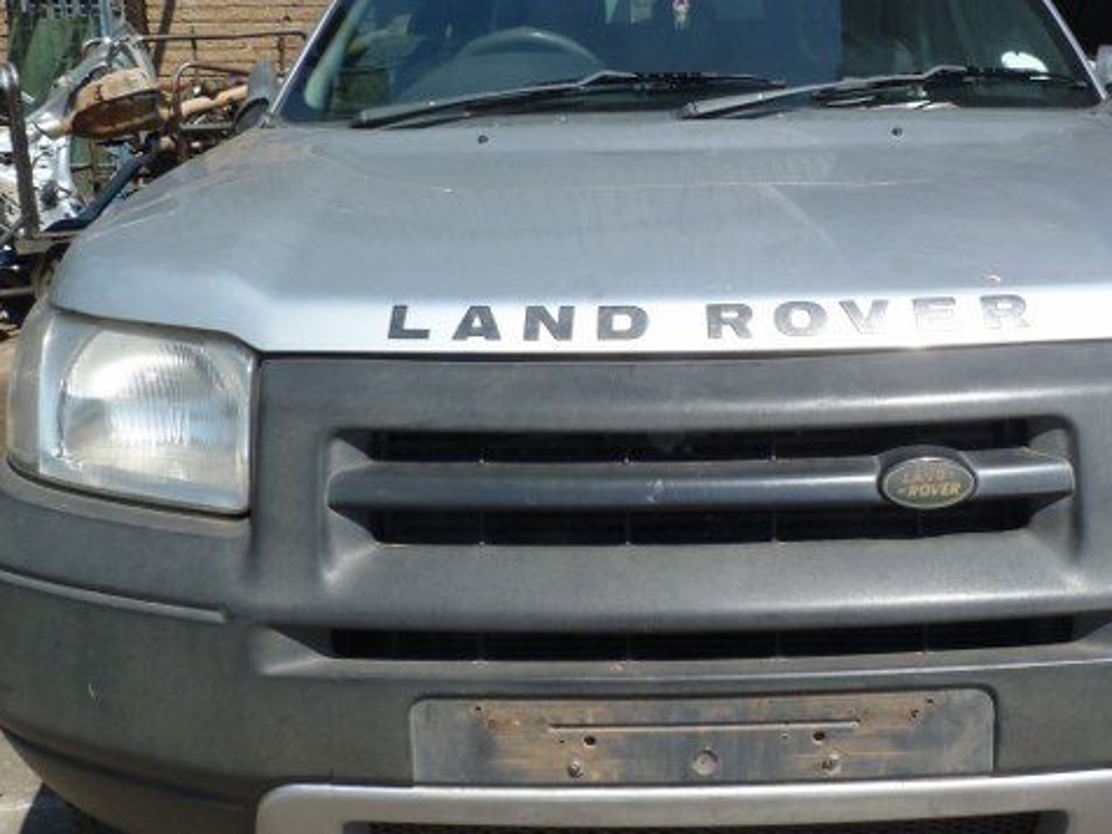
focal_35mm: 42
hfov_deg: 44.4
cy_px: 362
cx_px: 701
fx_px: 1349
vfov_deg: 34.3
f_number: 5.6
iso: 80
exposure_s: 1/250
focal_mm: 4.5
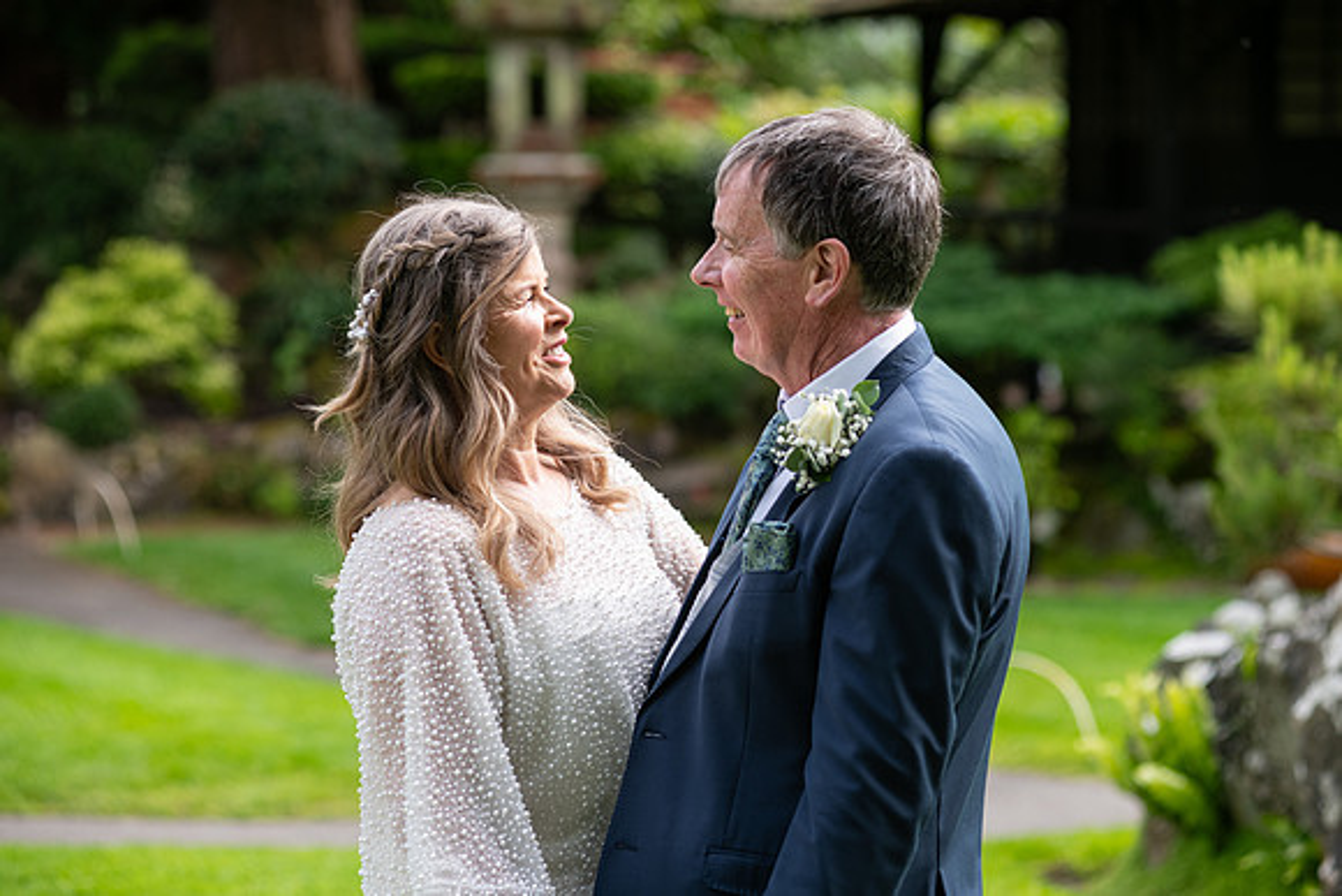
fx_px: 4176
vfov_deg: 12.2
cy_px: 448
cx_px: 671
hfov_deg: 18.3
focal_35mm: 112
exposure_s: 1/400
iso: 200
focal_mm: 112
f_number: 3.5
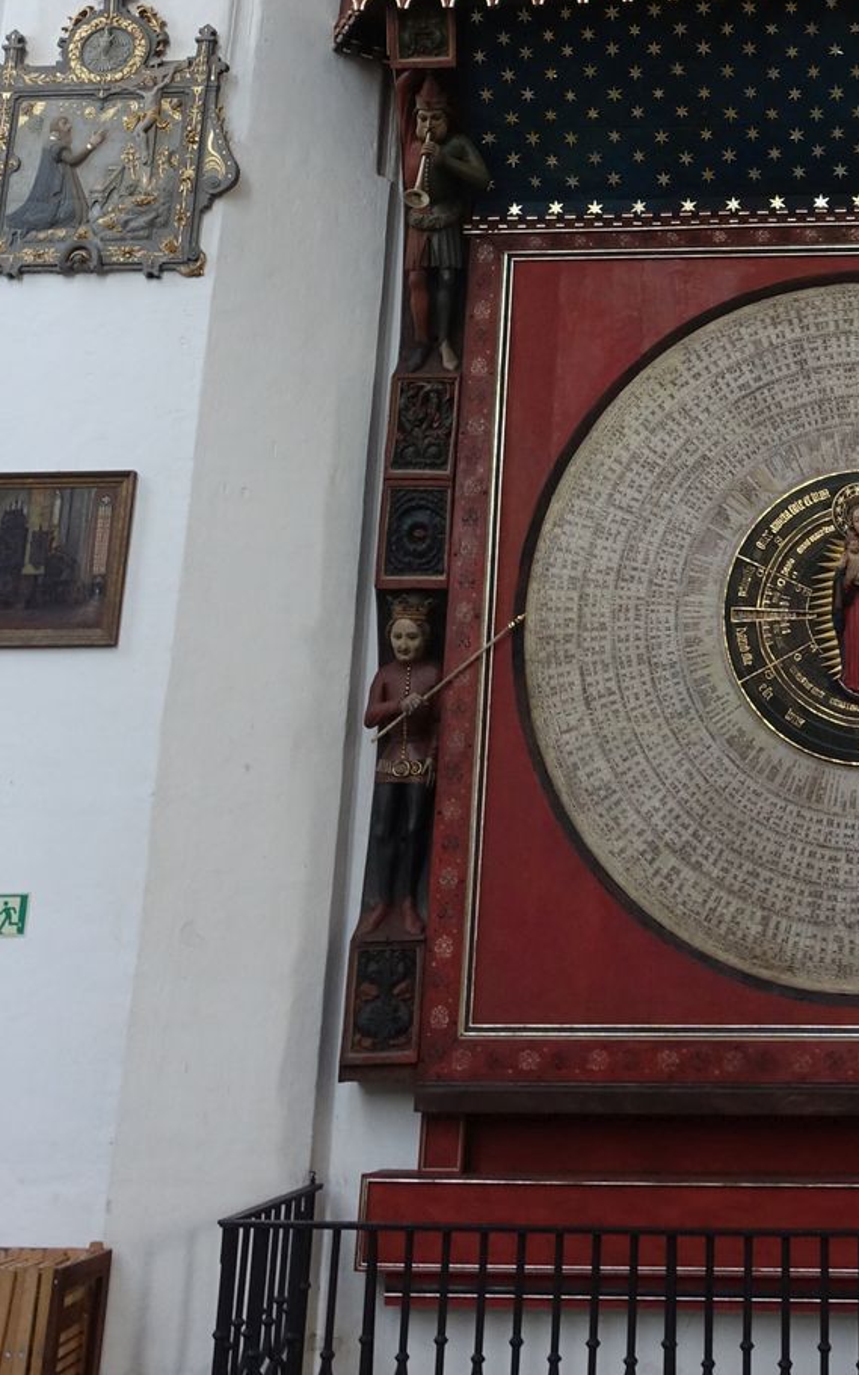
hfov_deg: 21.7
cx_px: 821
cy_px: 11
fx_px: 2174
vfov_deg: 32.4
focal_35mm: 58
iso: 400
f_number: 7.1
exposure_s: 1/30
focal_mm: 9.84
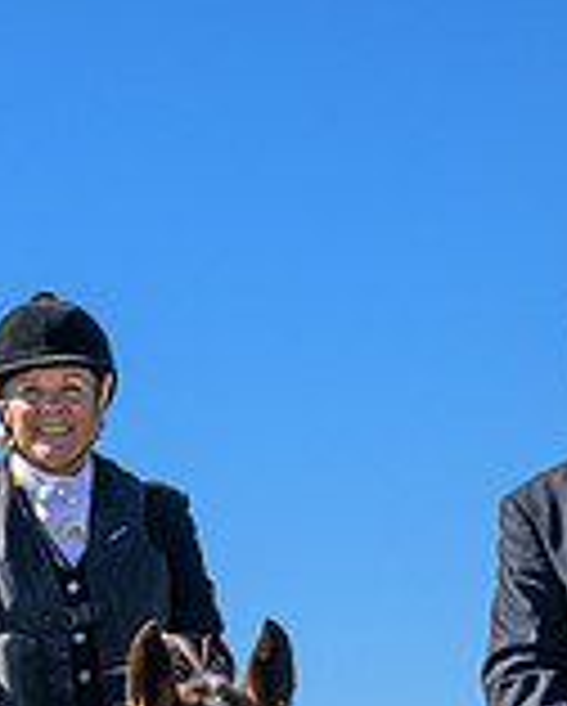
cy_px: 1011
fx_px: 5360
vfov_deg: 7.4
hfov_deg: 6.0
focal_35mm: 256
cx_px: 108
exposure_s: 1/500
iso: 64
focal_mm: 59
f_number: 5
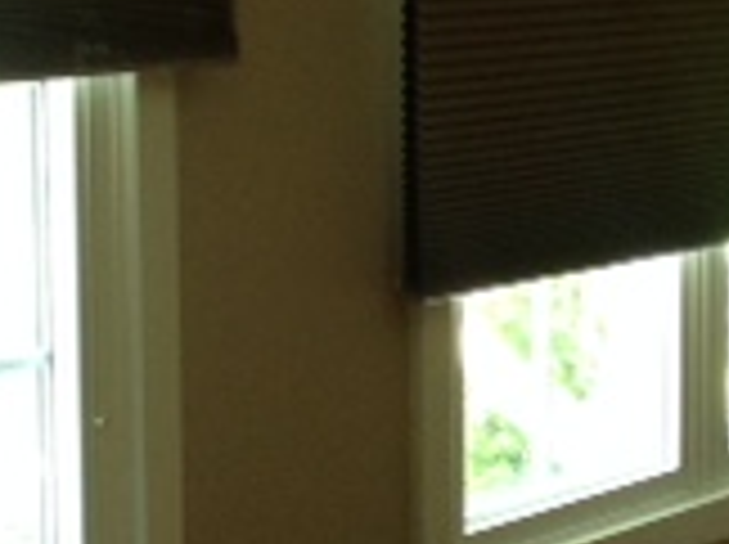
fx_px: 2902
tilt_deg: -4.6
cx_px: 400
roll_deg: -1.1
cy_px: 112
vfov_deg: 10.7
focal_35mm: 138
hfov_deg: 14.3
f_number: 2.4
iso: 125
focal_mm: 4.28
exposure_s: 1/15
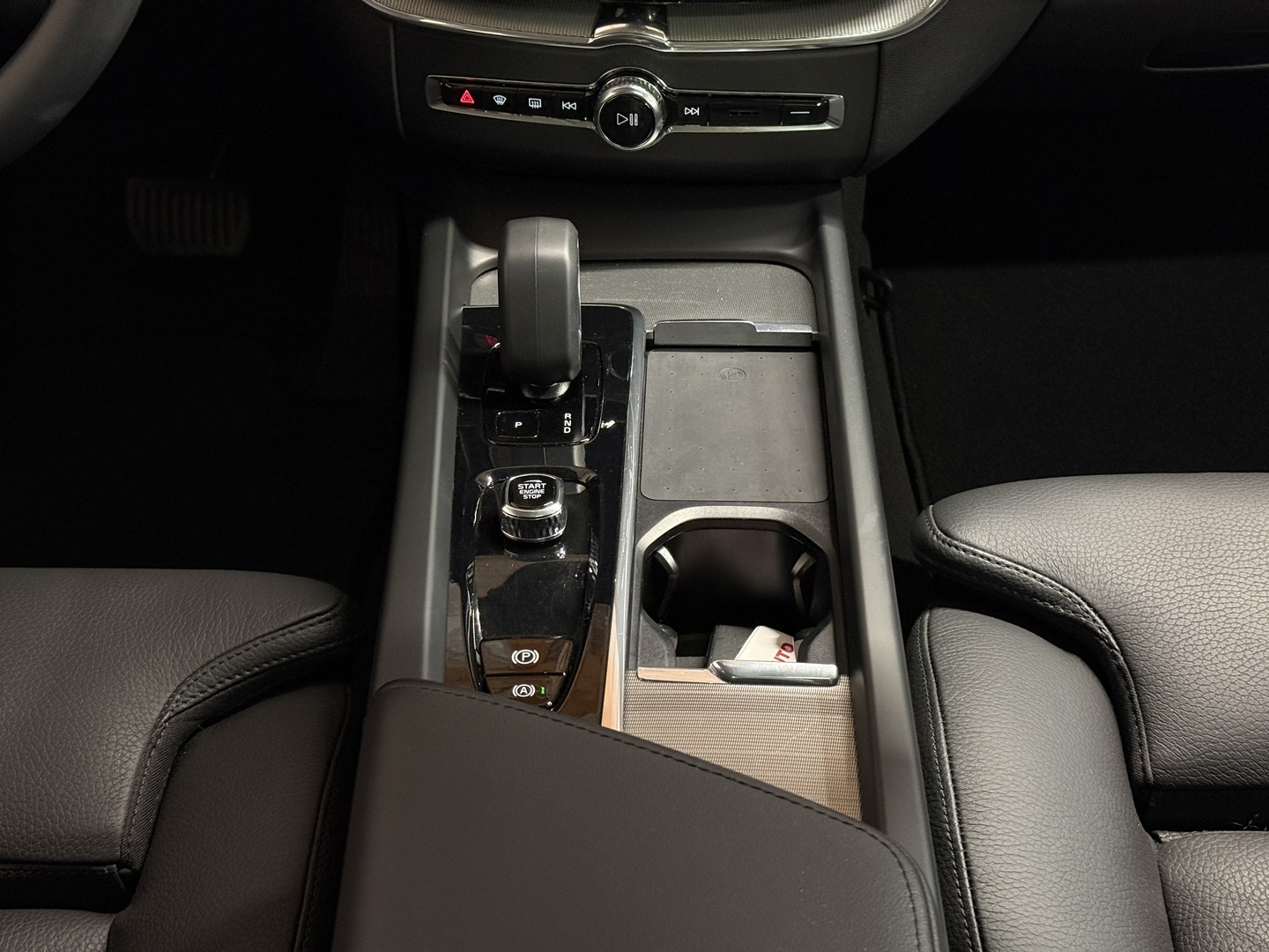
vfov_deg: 30.3
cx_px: 634
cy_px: 476
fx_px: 1760
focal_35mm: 48
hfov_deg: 39.7
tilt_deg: -41.1
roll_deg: +2.3
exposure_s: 1/40
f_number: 1.78
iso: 500
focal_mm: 6.76
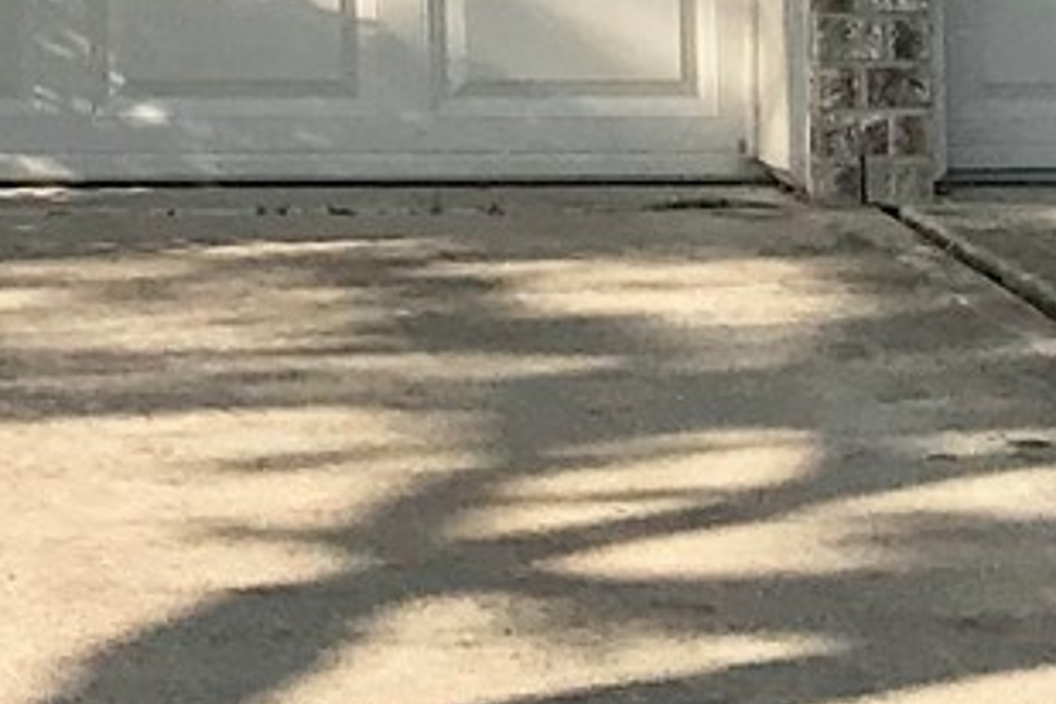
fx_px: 5661
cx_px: -584
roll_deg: +0.2
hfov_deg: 10.3
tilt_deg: +4.3
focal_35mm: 193
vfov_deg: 6.8
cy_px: -803
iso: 20
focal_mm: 3.99
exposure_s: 1/1742
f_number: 1.8
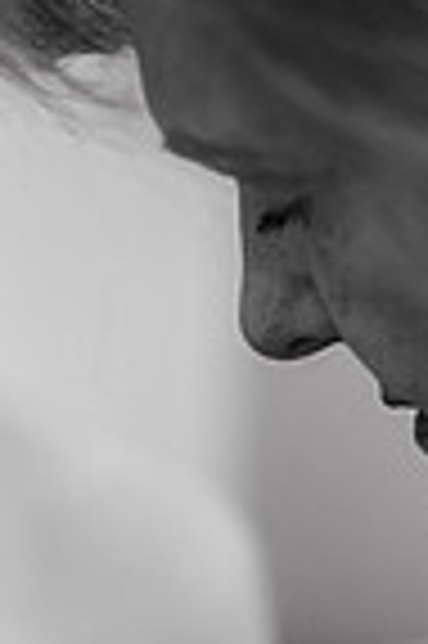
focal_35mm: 157
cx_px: 16
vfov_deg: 12.7
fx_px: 2806
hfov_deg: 8.7
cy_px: 842
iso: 500
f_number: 1.8
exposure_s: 1/160
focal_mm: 50
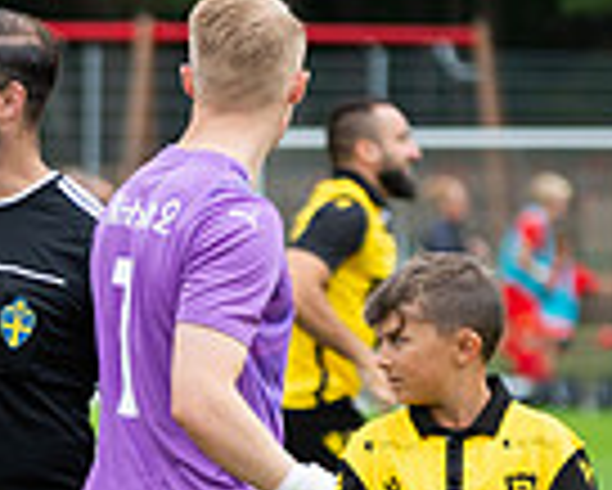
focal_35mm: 560
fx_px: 10150
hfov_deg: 3.4
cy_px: 432
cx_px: -504
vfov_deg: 2.8
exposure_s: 1/500
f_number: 4
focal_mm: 140
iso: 180
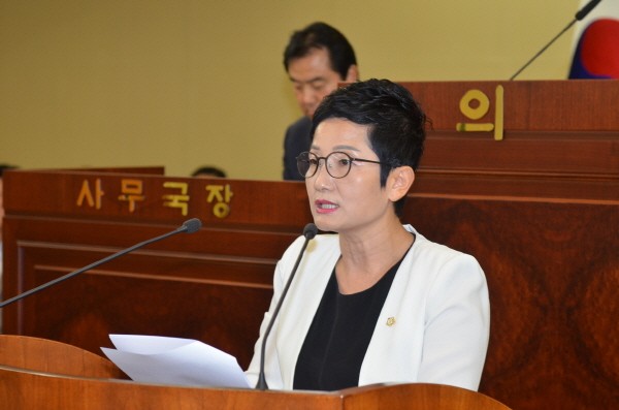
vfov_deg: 13.0
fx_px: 1801
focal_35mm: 105
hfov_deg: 19.5
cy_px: 205
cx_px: 310
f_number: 4
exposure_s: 1/60
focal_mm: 70
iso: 800
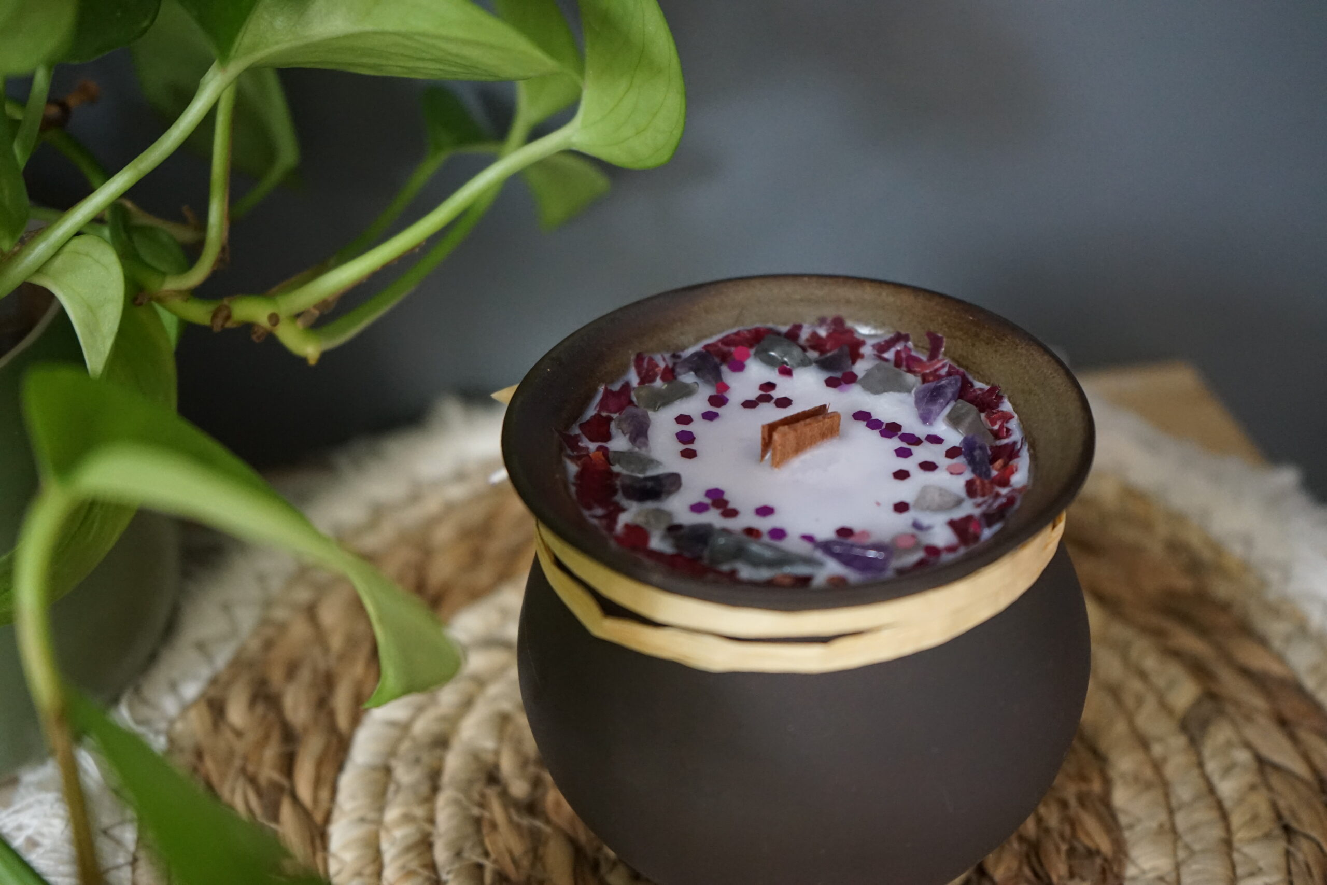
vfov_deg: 29.2
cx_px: 664
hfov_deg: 42.7
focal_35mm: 46
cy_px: 442
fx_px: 1696
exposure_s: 1/160
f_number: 4.5
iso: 4000
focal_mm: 46
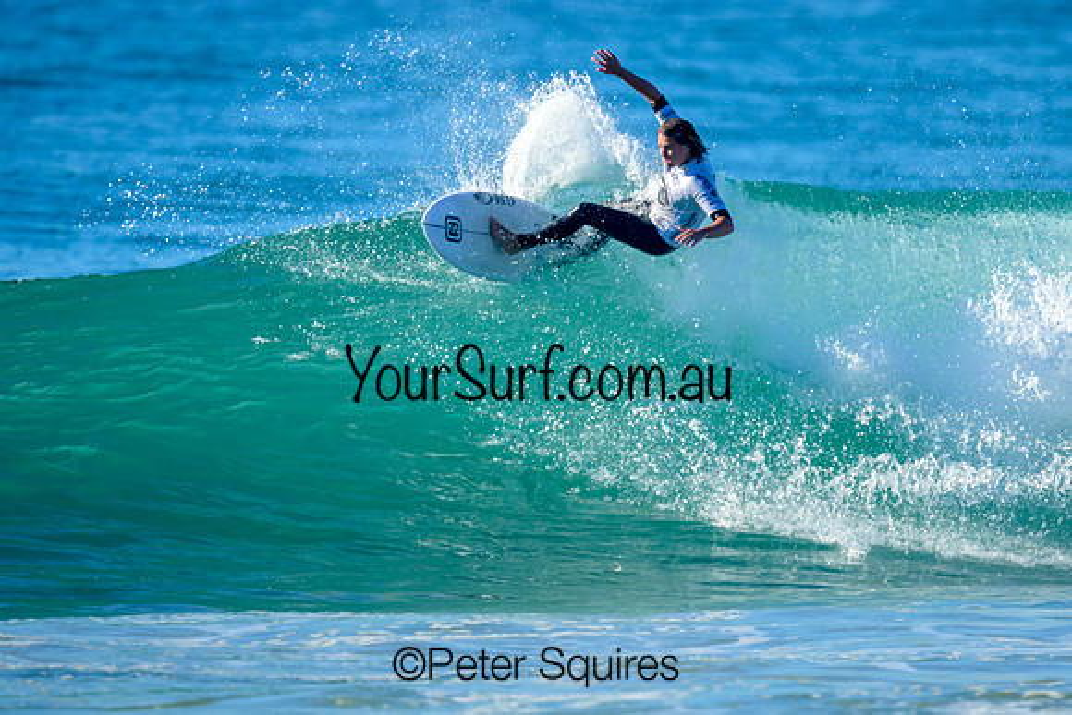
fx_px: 32731
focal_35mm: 1099
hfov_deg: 1.9
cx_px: 662
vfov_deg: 1.3
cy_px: 293
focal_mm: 800
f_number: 6.3
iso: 360
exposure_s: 1/2000
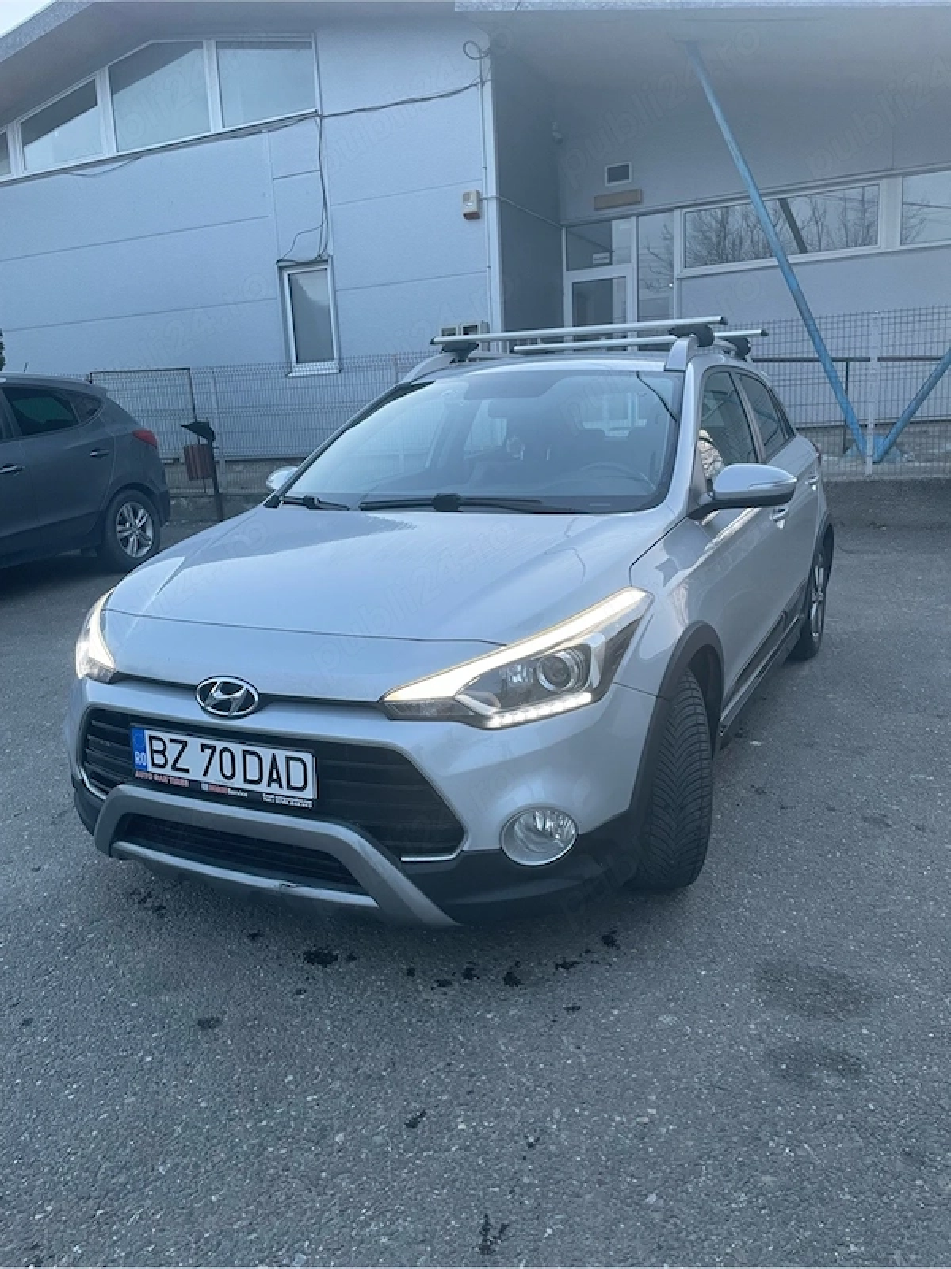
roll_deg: +3.2
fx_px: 952
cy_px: 634
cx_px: 476
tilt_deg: -12.0
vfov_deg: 67.3
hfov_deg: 53.1
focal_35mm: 26
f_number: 1.6
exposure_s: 1/86
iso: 125
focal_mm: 4.2
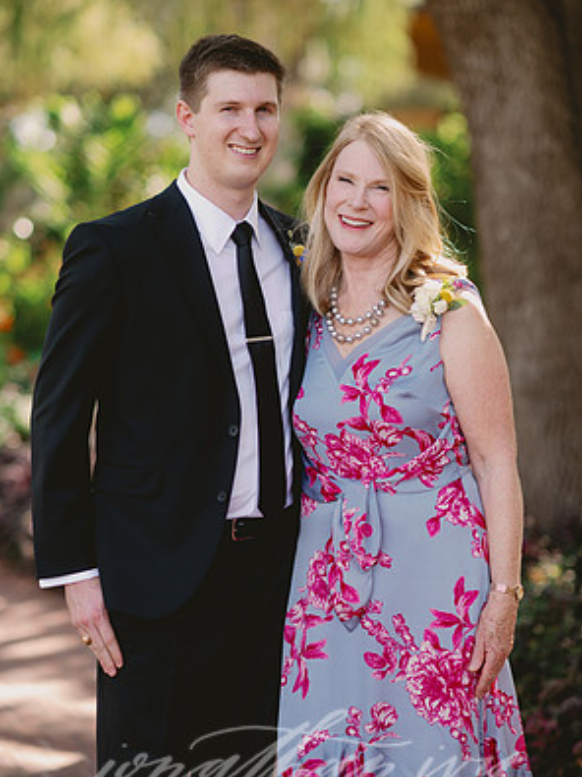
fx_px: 2086
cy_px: 405
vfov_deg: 21.1
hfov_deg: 15.9
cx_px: 290
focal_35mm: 93
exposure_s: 1/320
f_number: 2
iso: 50
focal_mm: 85
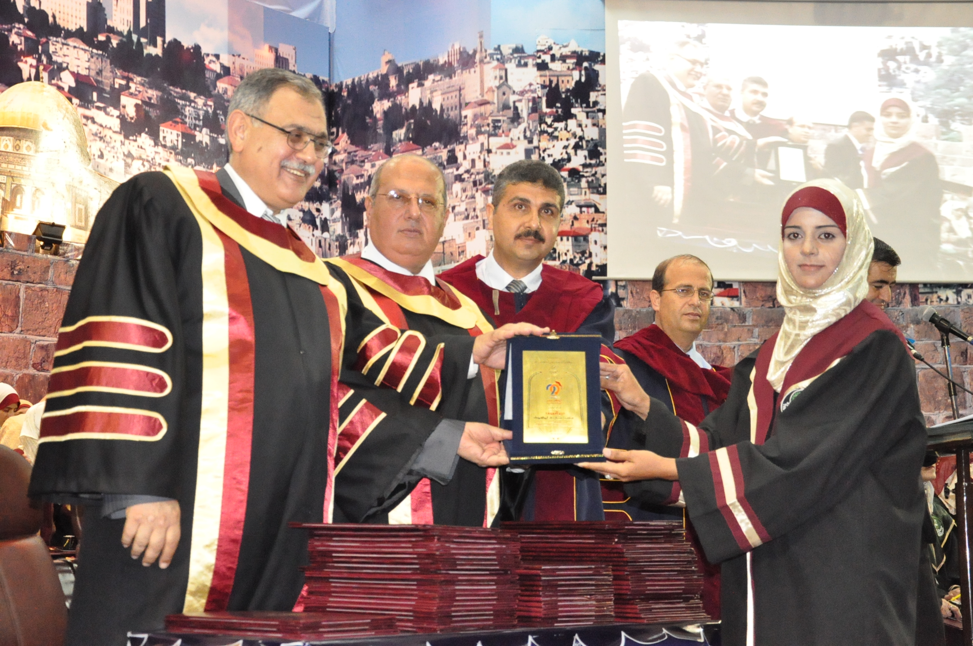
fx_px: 1620
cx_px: 486
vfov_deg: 22.6
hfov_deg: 33.4
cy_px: 323
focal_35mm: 60
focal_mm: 40
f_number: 4.5
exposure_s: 1/80
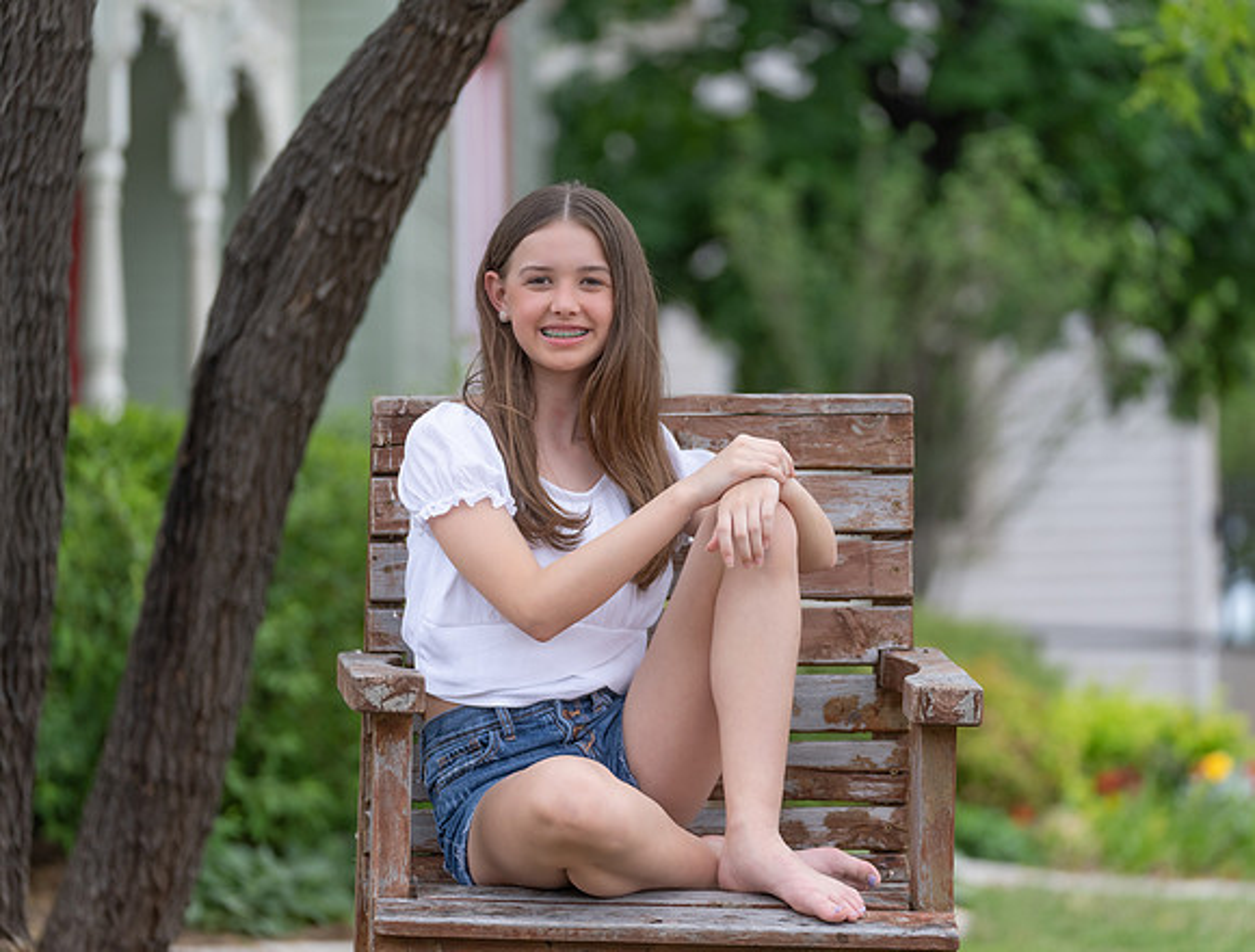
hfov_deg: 12.5
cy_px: 470
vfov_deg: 9.5
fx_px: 5729
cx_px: 581
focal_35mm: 157
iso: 320
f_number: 2.8
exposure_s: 1/320
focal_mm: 135
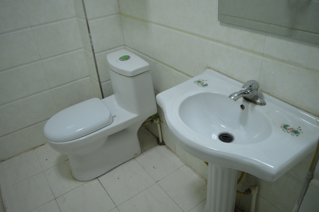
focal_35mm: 27
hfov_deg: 67.4
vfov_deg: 47.8
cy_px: 106
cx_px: 160
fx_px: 239
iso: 400
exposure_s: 1/13
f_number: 3.5
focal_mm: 18
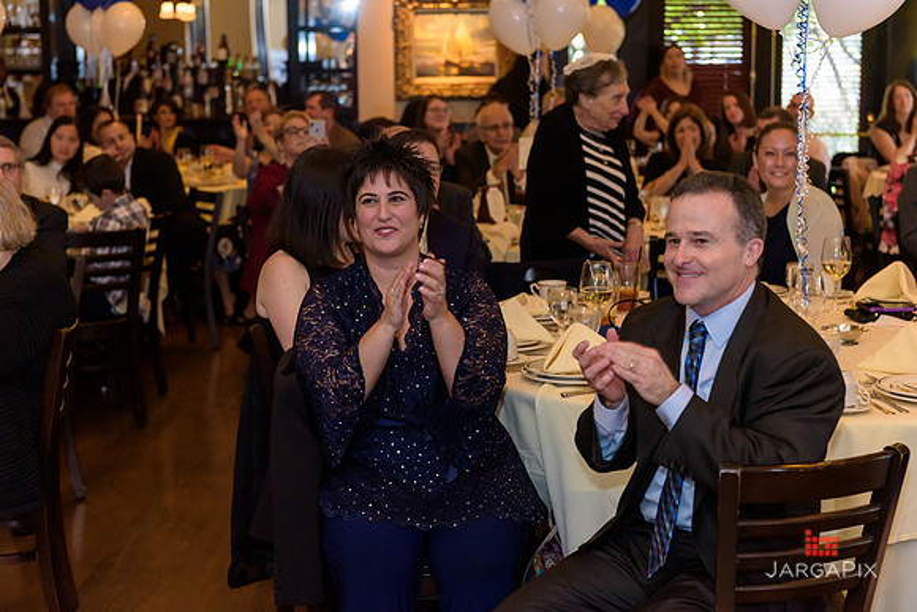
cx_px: 458
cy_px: 306
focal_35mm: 60
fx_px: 1529
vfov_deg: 22.6
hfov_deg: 33.4
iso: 1600
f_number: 3.2
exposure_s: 1/125
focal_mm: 60
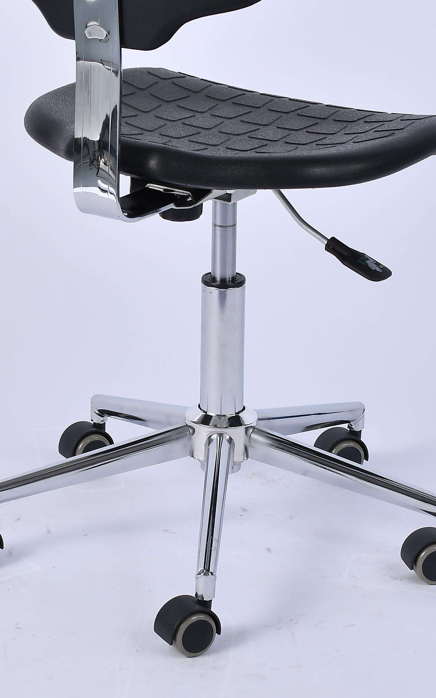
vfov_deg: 16.9
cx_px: 222
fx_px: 2338
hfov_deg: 10.7
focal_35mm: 123
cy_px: 222
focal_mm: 40
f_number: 10
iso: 125
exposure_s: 1/125
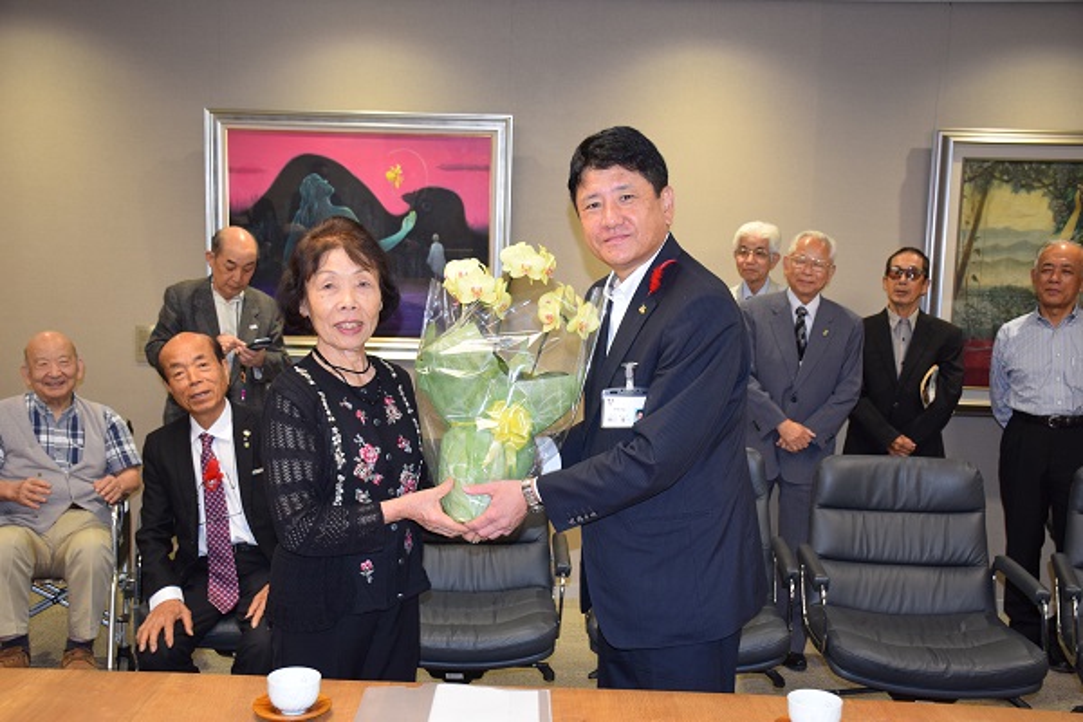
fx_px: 1173
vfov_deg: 34.2
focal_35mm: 39
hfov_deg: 49.6
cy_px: 361
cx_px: 542
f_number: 4.5
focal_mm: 26
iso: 800
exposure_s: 1/80
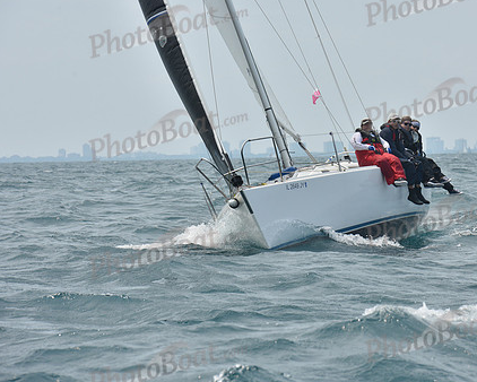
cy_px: 176
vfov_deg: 6.0
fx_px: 3644
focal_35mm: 258
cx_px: 307
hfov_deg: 7.5
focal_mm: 200
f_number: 11
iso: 250
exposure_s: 1/800
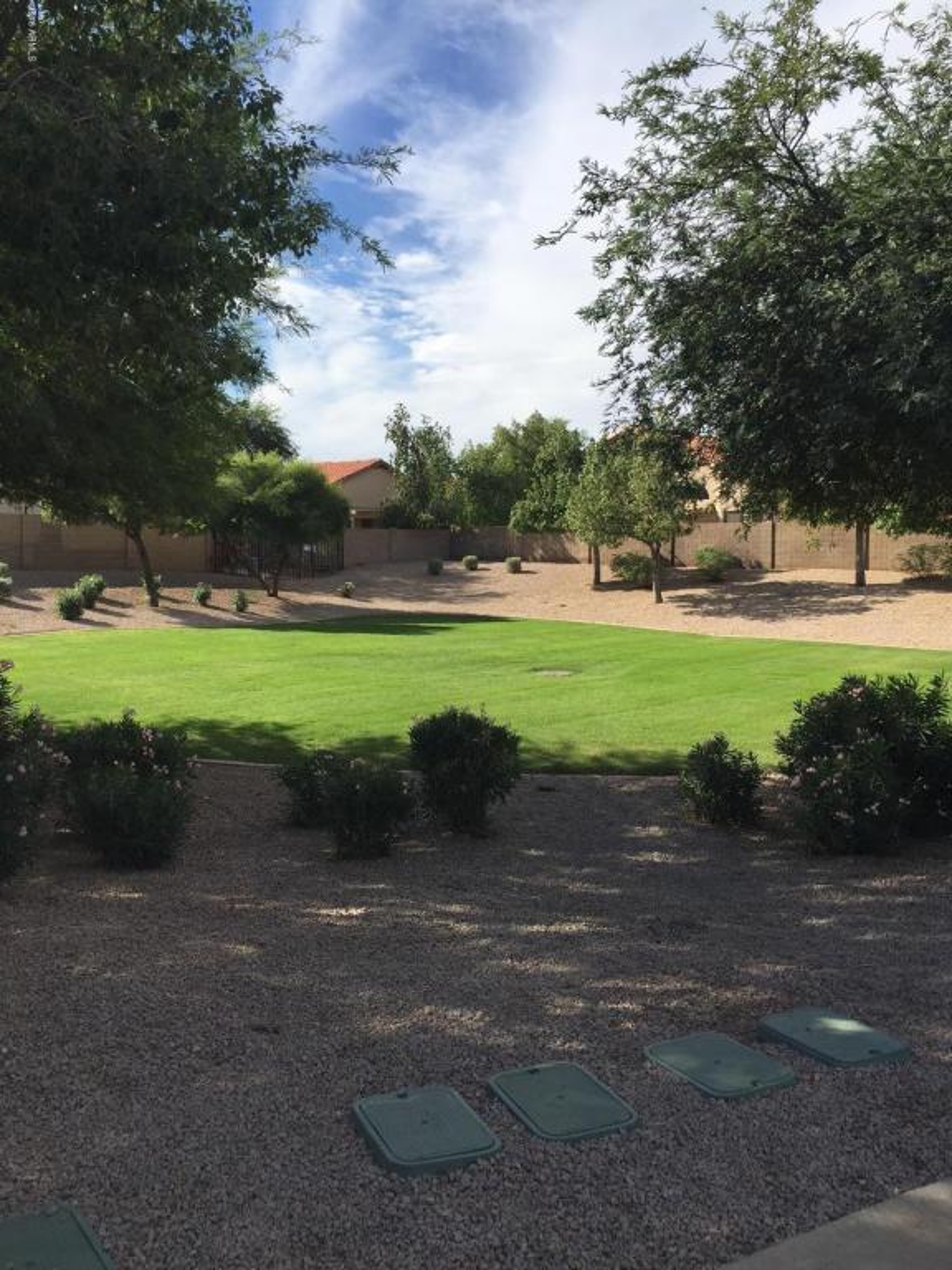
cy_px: 635
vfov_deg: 61.7
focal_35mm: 29
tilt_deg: -3.4
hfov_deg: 48.2
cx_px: 476
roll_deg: -0.2
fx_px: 1063
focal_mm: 4.15
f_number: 2.2
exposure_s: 1/2198
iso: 32
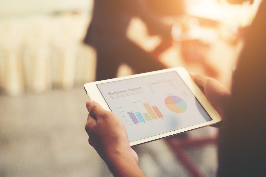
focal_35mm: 50
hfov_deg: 39.6
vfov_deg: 27.0
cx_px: 133
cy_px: 88
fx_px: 370
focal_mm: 50
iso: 320
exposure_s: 1/200
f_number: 2.5
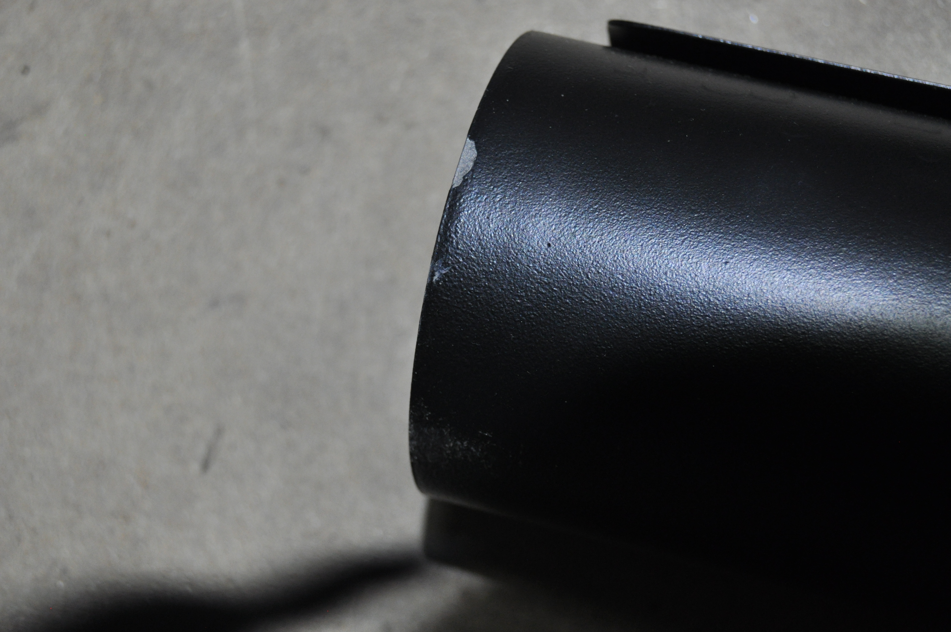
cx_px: 476
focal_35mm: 69
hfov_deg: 29.3
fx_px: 1821
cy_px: 316
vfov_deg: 19.7
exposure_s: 1/60
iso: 800
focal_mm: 46
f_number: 5.3
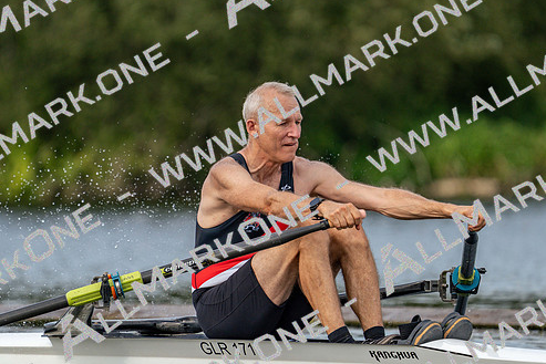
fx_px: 9132
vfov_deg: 2.3
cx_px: 286
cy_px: 191
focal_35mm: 602
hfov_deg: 3.4
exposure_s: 1/1600
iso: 500
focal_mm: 512
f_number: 6.3
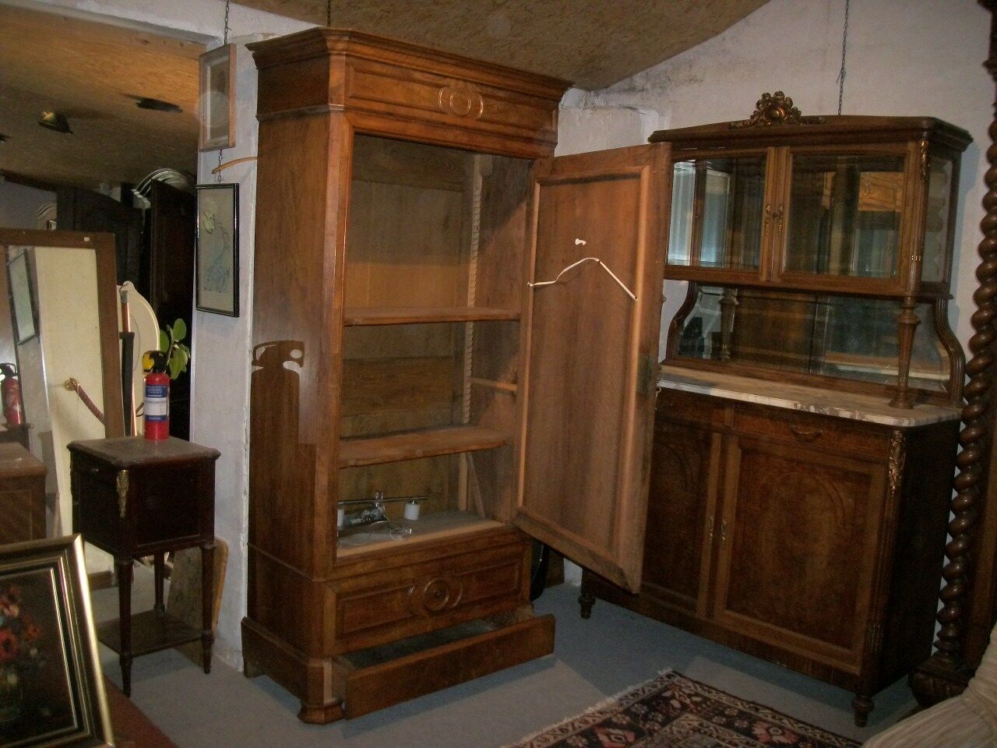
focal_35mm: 32
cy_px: 374
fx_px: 922
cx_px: 498
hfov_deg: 56.8
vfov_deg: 44.2
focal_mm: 5.7
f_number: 2.9
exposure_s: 1/30
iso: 250
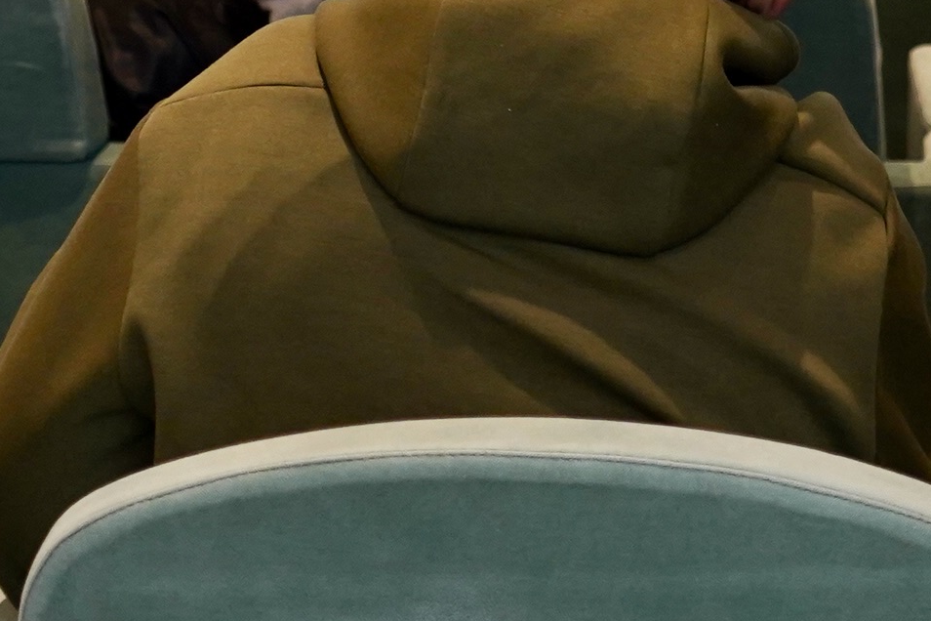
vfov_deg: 12.9
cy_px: -377
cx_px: 577
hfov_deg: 20.6
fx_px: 2560
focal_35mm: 99
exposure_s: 1/160
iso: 2000
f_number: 3.5
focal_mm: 24
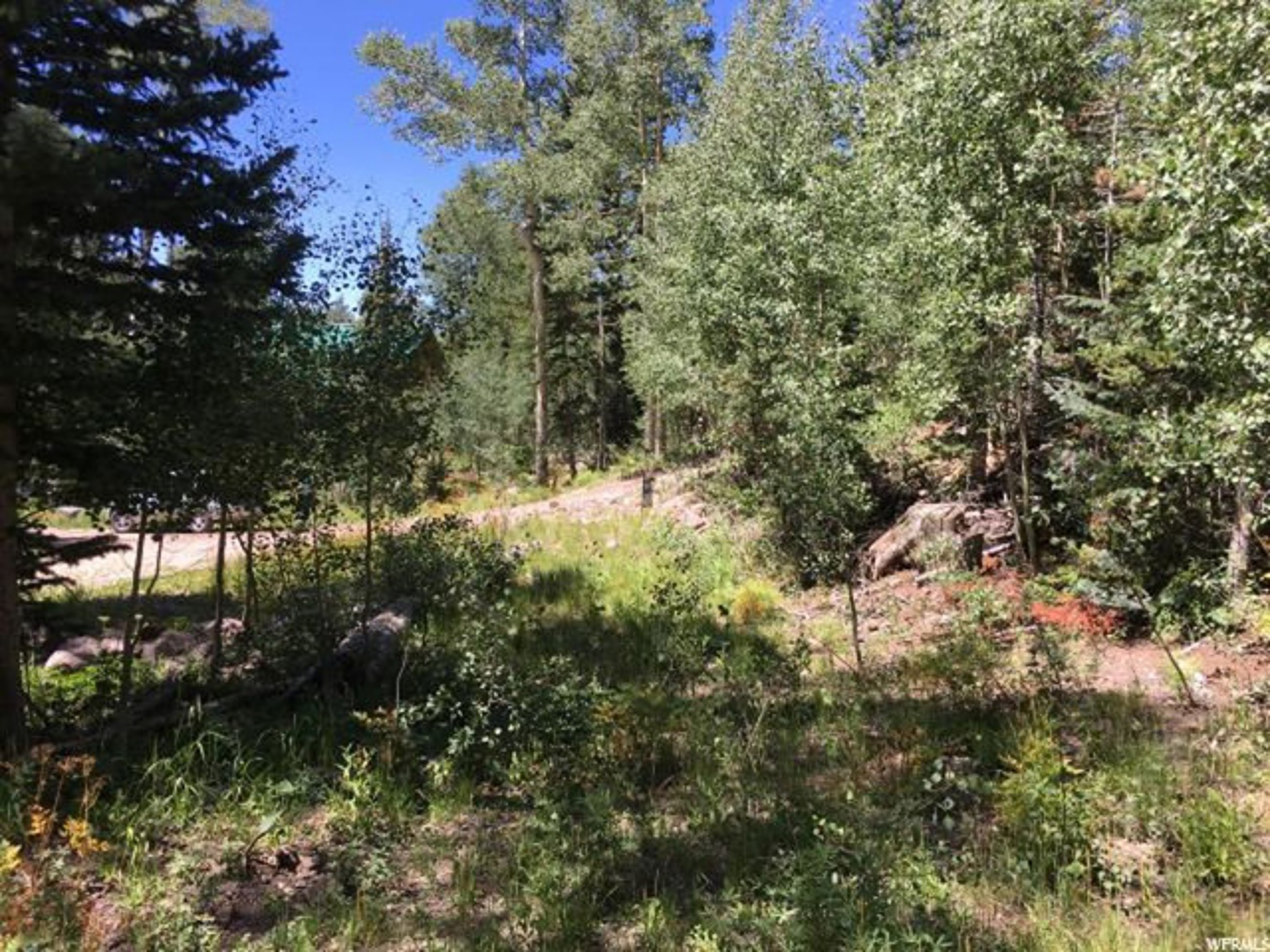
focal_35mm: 29
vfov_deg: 48.2
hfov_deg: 61.7
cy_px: 476
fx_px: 1064
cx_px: 635
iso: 25
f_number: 2.2
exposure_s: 1/541
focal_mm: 4.15
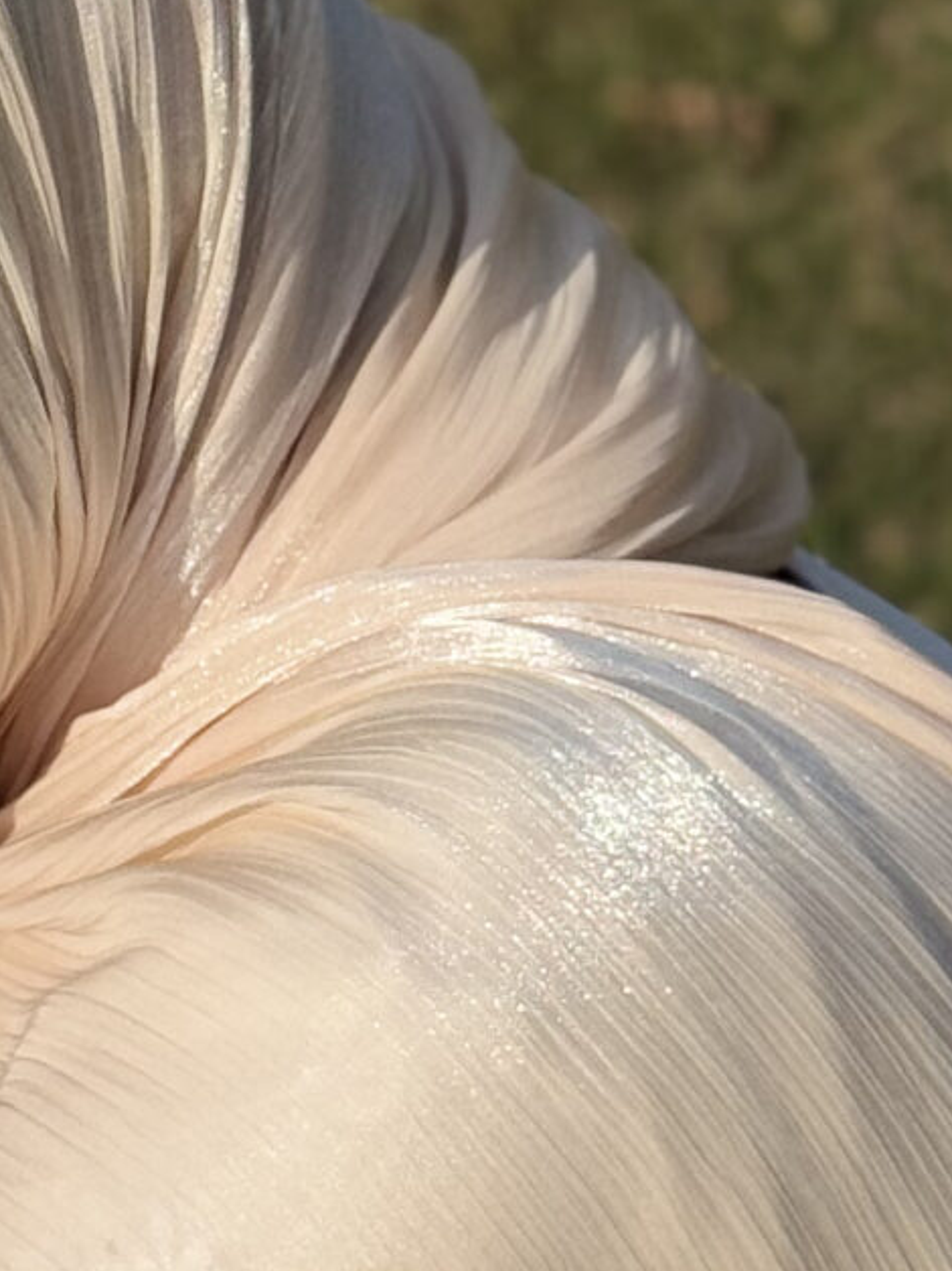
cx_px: -423
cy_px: 687
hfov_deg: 7.5
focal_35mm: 196
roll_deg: +2.7
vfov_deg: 10.1
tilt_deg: -37.7
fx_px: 7190
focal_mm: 6.76
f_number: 1.78
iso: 64
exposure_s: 1/5376
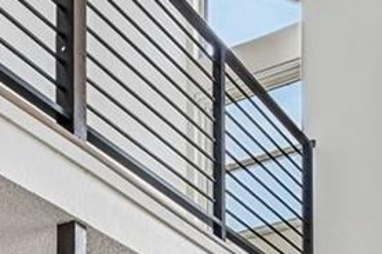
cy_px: 541
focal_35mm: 81
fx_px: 858
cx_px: 11
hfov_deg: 24.1
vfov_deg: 13.7
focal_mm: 14
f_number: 8
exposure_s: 1/15
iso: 140
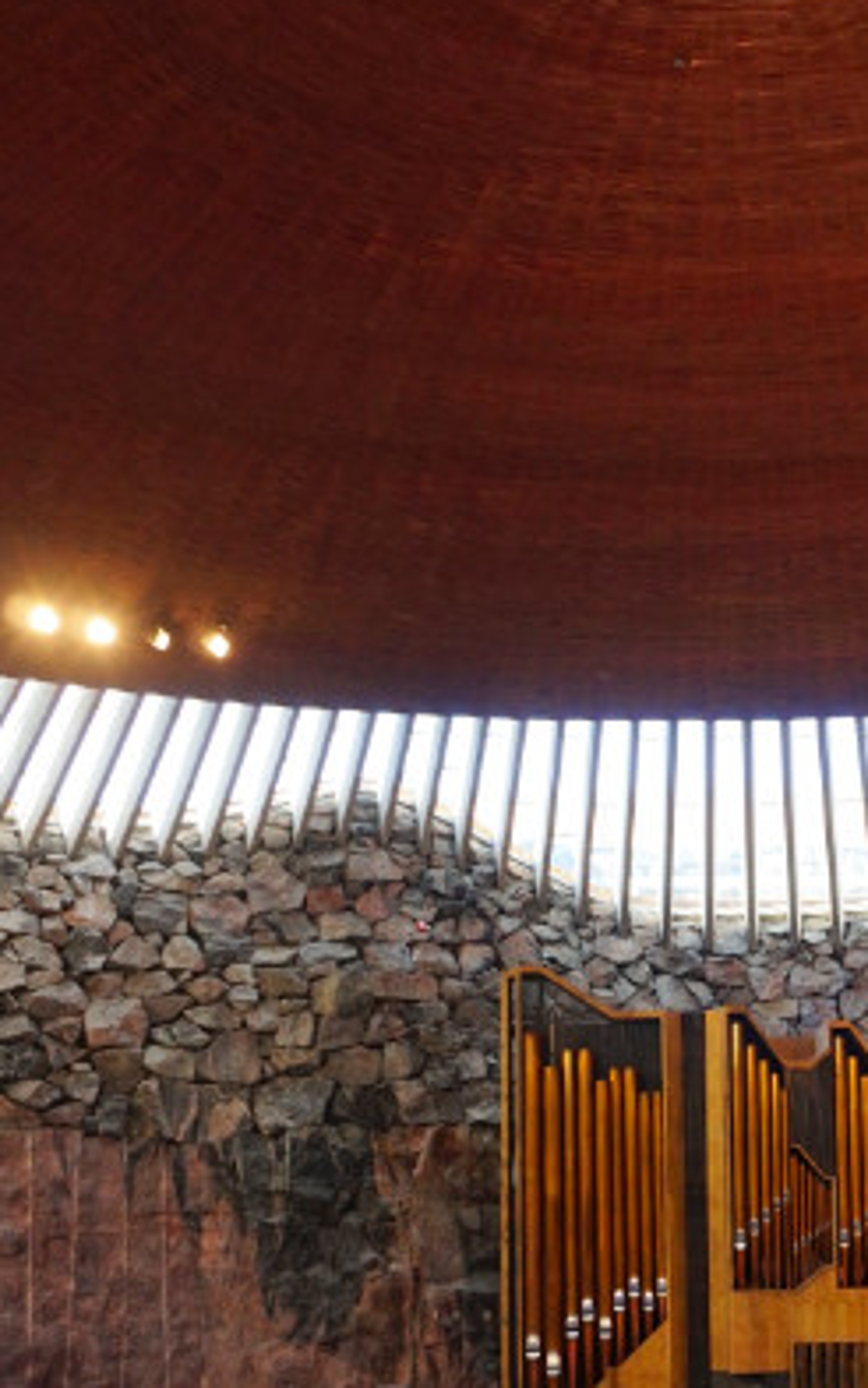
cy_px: 918
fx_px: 2117
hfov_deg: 22.7
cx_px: 745
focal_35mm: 56
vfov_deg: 35.9
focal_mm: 16
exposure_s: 1/60
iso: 320
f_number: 4
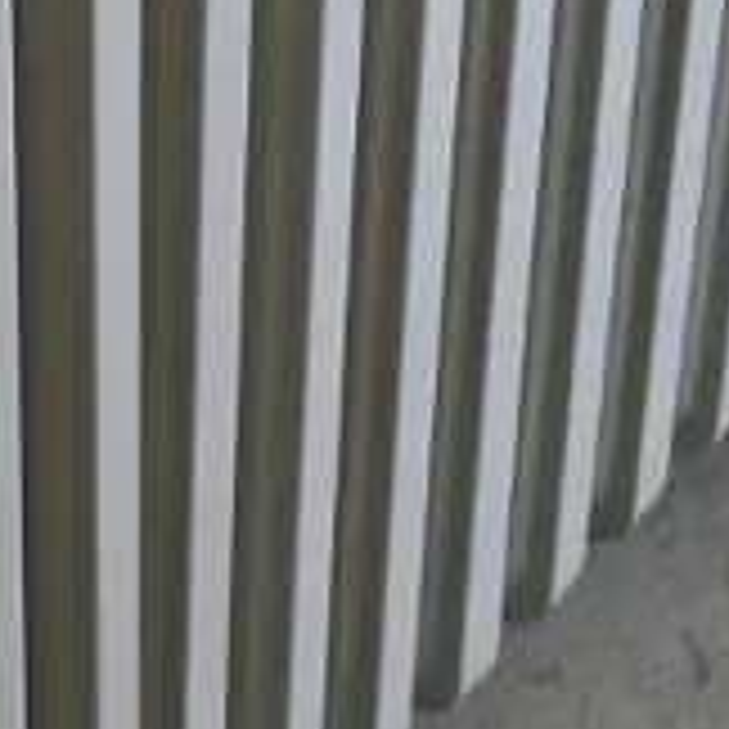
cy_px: -315
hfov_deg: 8.7
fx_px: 4789
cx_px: -9
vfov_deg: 8.5
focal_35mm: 201
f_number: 3.9
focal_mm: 18
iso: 500
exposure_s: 1/60
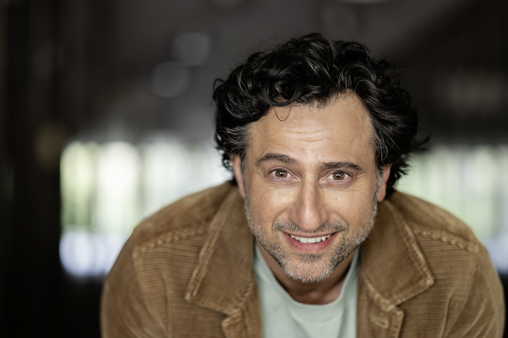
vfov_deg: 15.9
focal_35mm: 86
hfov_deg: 23.6
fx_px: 1213
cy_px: 169
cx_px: 253
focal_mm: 85
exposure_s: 1/80
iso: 200
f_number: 1.8
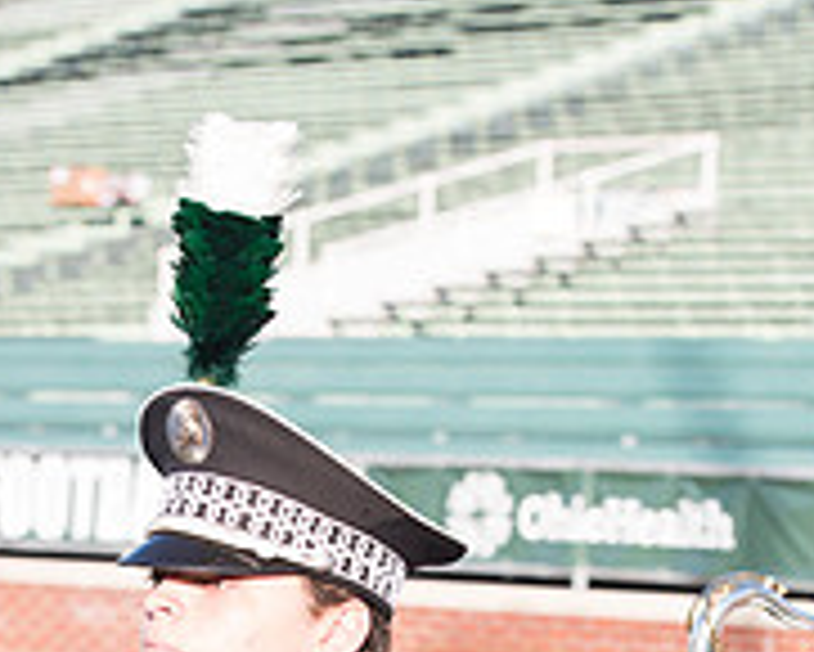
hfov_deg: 11.8
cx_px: 324
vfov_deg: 9.3
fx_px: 3929
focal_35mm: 163
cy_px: 953
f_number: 5
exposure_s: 1/800
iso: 320
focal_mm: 70
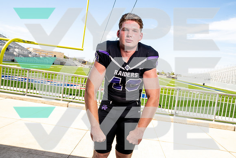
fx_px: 203
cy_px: 79
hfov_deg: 60.3
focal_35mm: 31
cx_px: 118
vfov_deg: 42.3
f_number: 8
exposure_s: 1/125
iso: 100
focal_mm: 31
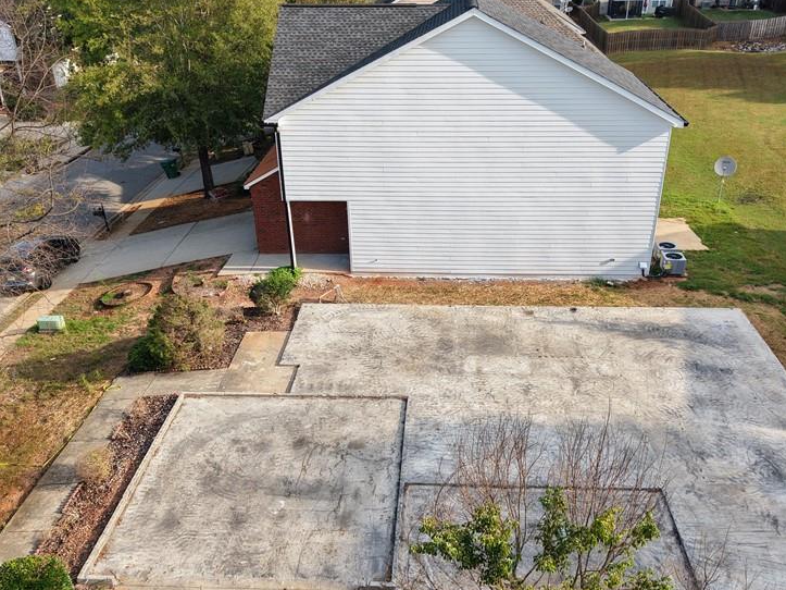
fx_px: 772
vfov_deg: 41.7
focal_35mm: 34
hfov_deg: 53.9
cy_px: 320
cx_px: 416
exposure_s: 1/800
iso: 100
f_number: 1.8
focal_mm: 8.67
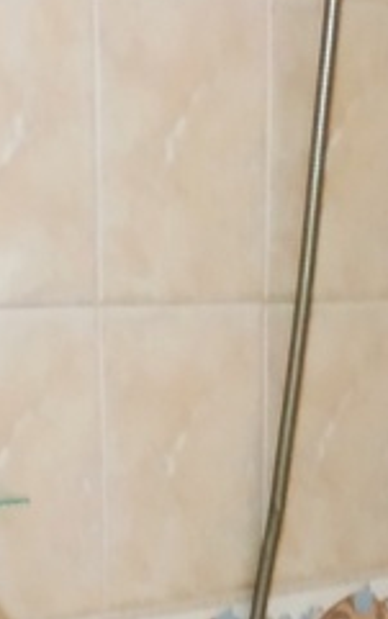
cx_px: 226
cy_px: 1033
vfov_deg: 16.7
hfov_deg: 12.1
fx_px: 1824
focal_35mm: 108
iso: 500
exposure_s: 1/20
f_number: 1.9
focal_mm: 3.94
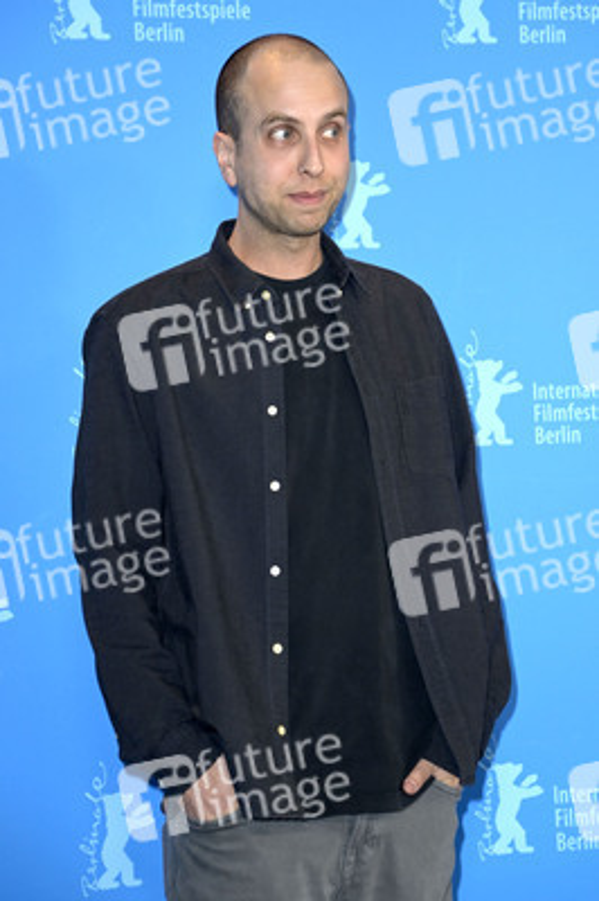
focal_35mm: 122
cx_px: 300
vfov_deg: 16.8
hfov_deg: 11.2
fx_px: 3050
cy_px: 450
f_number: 5.6
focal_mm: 122
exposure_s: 1/250
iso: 1000
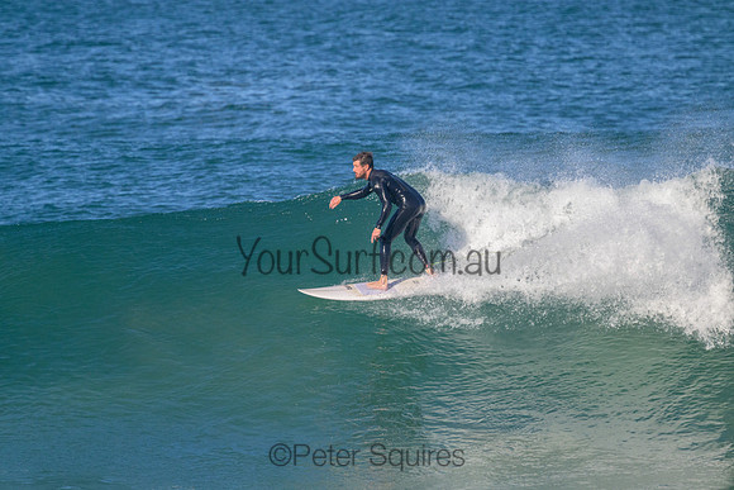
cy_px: 245
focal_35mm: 800
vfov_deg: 1.7
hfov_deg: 2.6
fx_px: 16314
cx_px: 367
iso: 1400
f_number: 11
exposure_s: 1/2000
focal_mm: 800
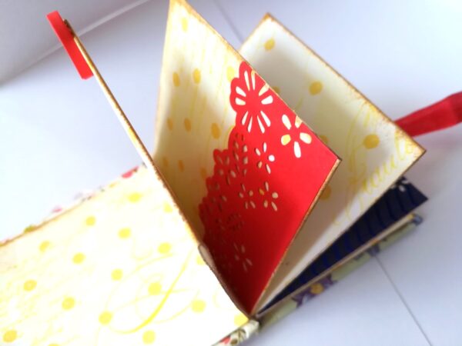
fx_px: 347
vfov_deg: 53.1
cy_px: 173
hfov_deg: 67.3
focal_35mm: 26
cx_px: 231
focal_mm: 3.83
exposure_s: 1/50
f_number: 2.2
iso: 64
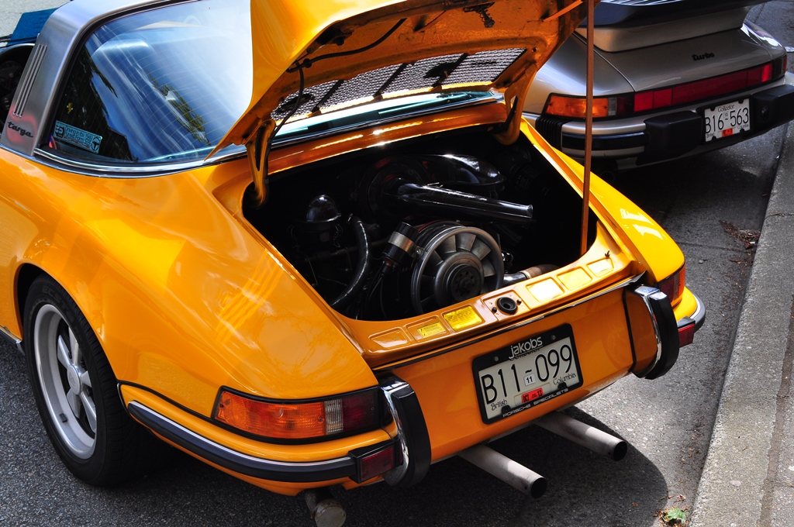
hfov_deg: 37.9
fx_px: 1156
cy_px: 264
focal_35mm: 52
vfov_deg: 25.7
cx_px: 397
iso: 320
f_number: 9
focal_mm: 35
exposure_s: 1/320
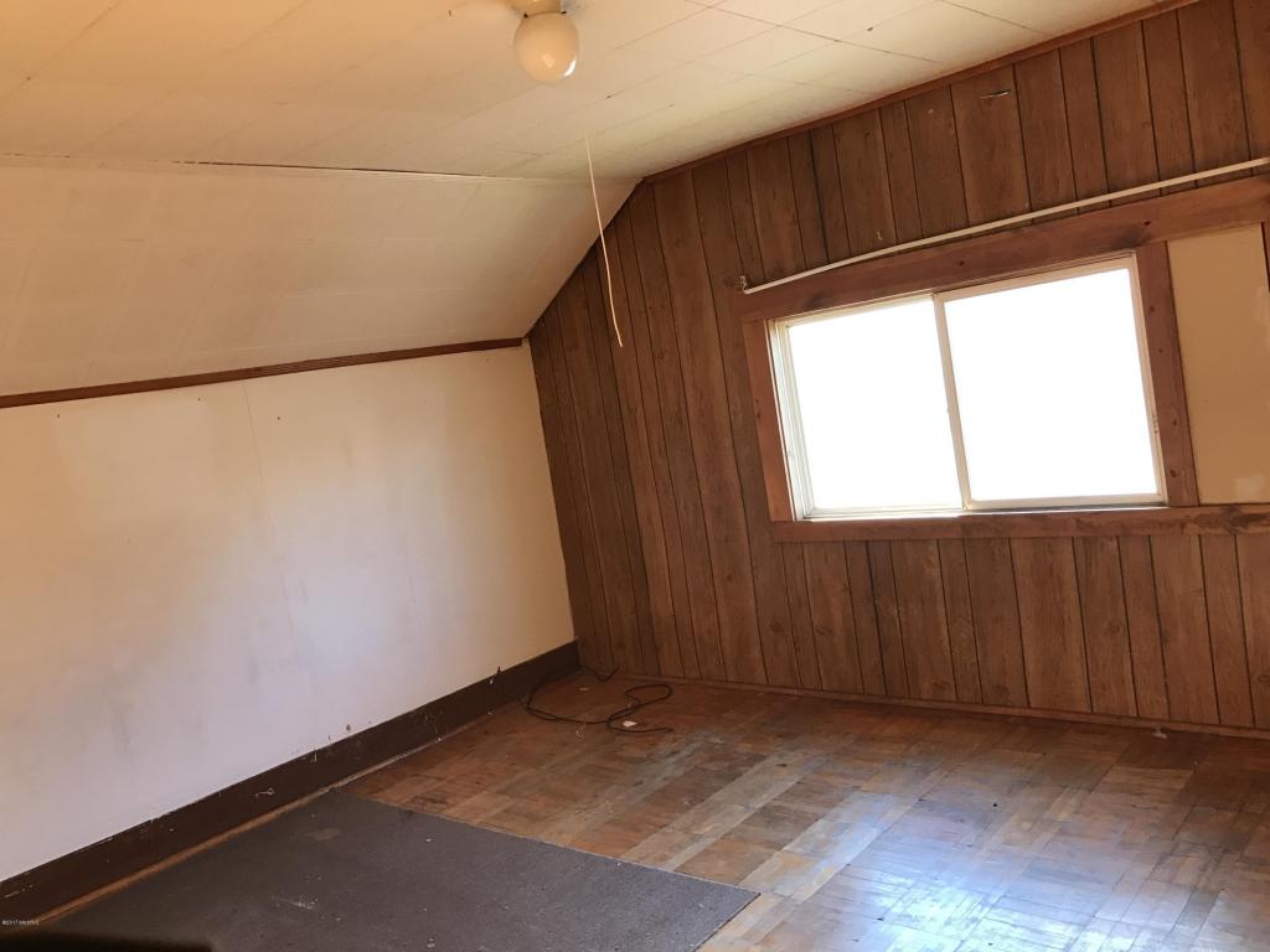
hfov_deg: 63.4
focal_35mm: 28
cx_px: 635
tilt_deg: -4.5
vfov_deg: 49.7
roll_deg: +9.2
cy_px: 476
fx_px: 1027
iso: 25
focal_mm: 3.99
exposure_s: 1/40
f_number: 1.8
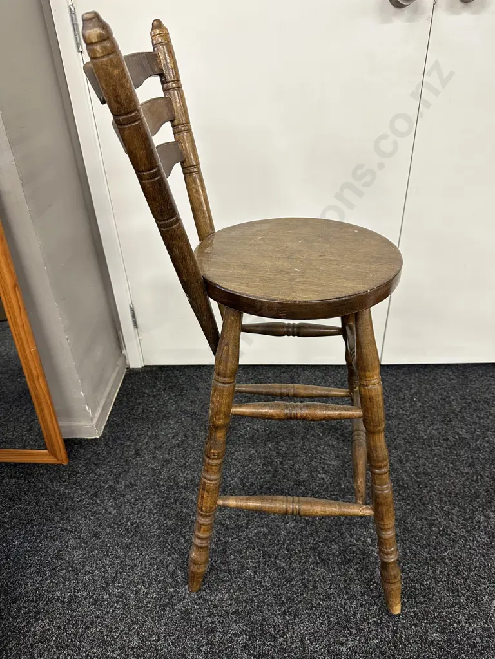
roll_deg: +3.3
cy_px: 330
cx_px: 248
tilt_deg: -33.2
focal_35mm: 24
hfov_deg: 56.8
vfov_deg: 71.6
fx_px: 458
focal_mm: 6.86
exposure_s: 1/100
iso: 200
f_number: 1.78
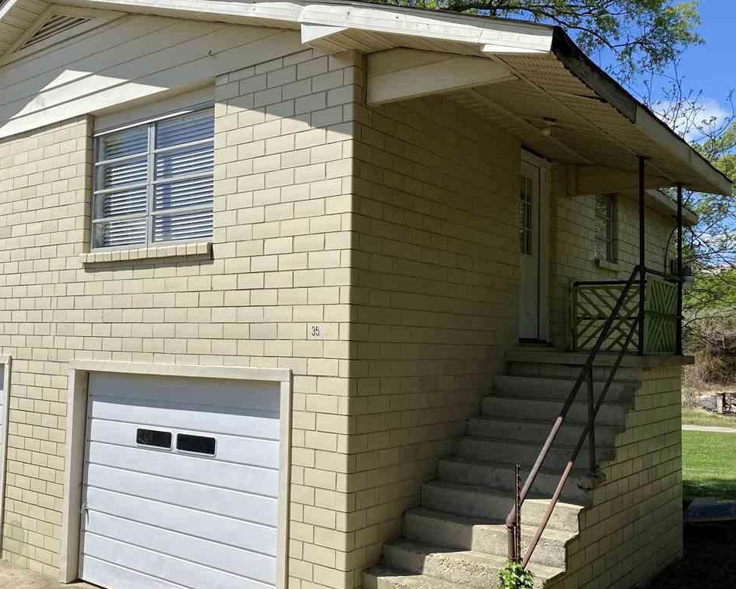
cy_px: 307
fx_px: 741
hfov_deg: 52.5
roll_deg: -1.8
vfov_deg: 43.3
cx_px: 299
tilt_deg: +3.6
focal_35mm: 34
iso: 32
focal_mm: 4.25
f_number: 1.8
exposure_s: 1/4115
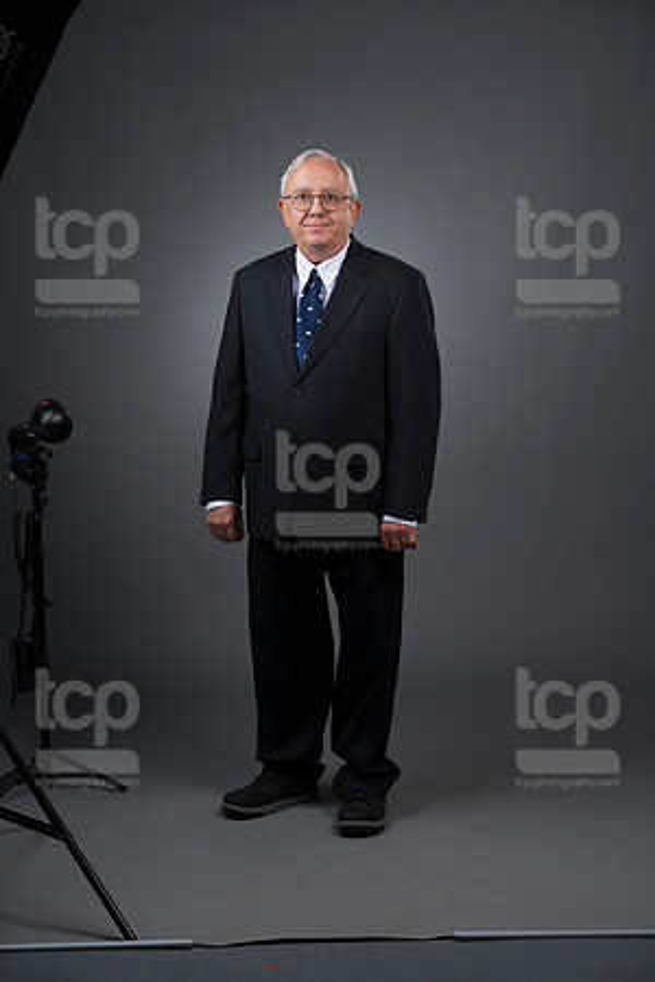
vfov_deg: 25.4
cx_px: 328
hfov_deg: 17.1
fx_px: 2183
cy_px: 491
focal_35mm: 80
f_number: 5.6
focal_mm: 80
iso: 160
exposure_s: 1/250
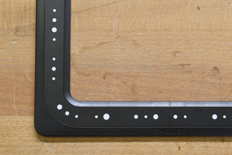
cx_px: 116
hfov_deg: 33.4
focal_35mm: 60
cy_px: 78
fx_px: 387
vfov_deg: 22.6
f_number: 8
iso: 1600
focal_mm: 40
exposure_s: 1/125
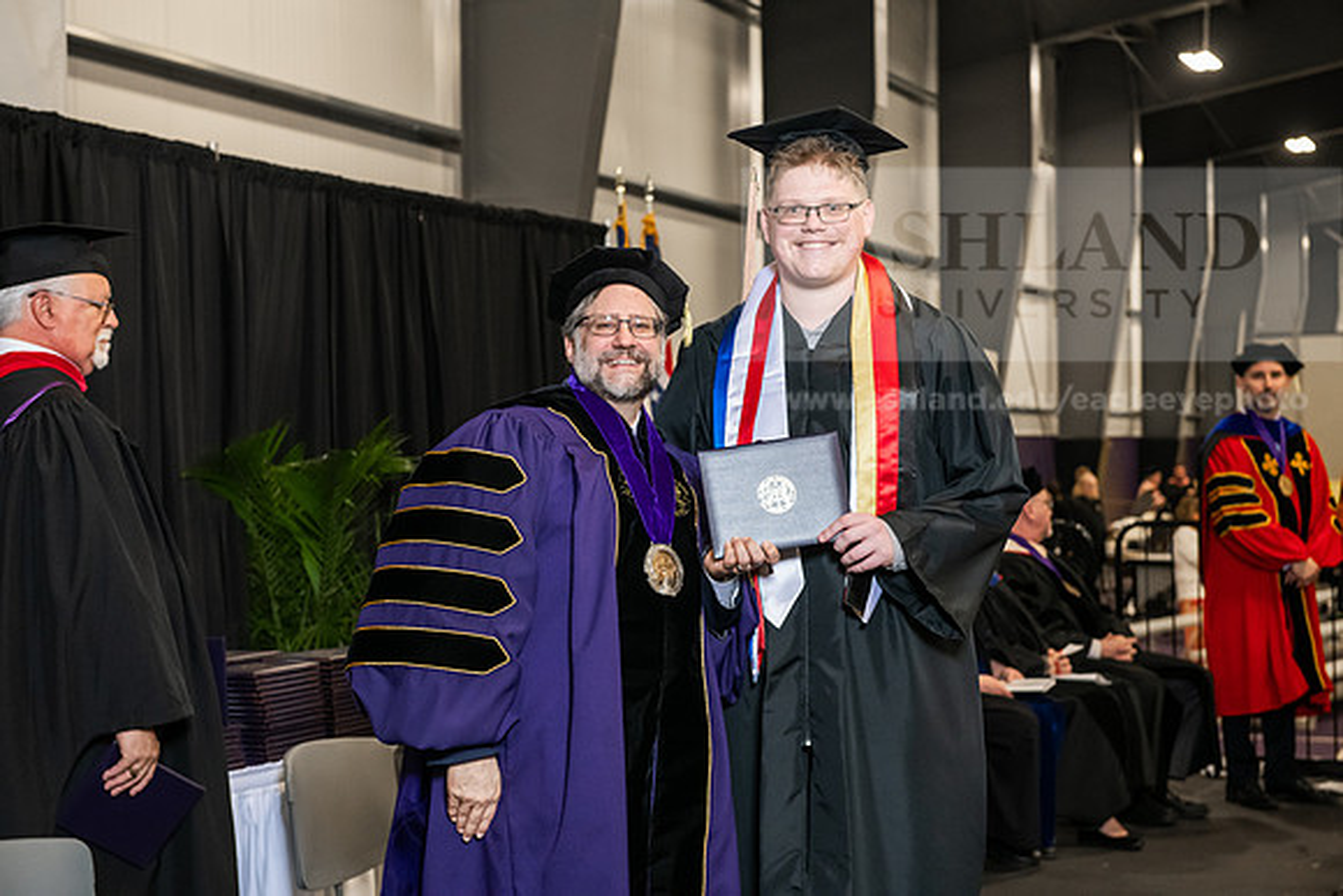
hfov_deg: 32.4
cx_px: 672
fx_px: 2313
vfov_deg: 21.9
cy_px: 448
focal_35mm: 62
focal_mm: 62
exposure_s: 1/200
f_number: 5
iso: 2500
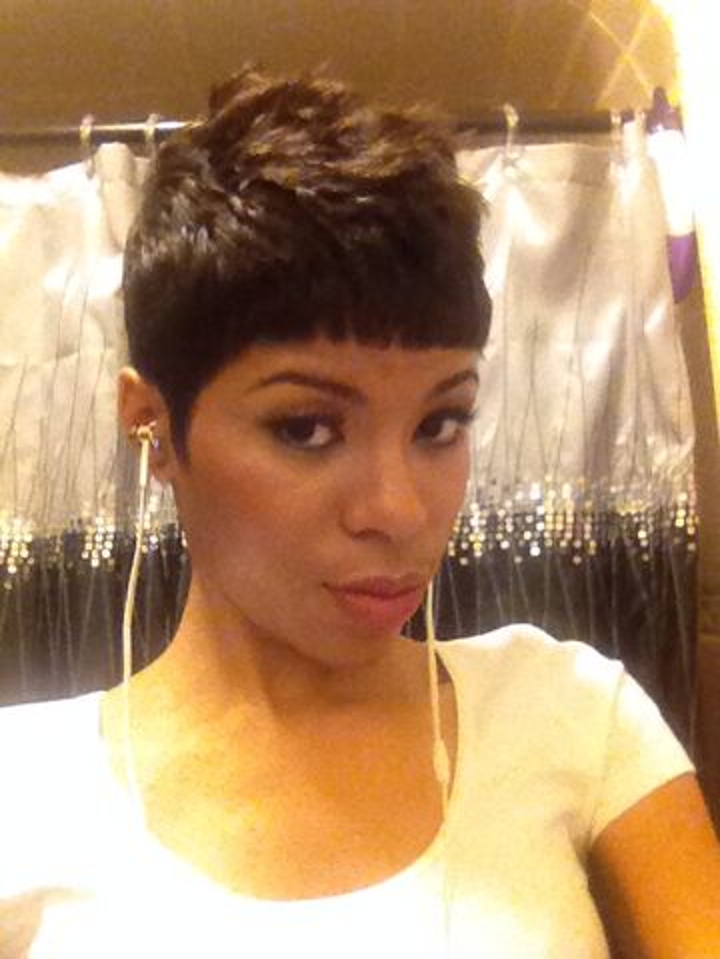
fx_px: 971
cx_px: 360
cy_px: 480
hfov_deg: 40.7
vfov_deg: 52.6
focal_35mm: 35
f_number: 2.4
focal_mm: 1.85
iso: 640
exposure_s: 1/30
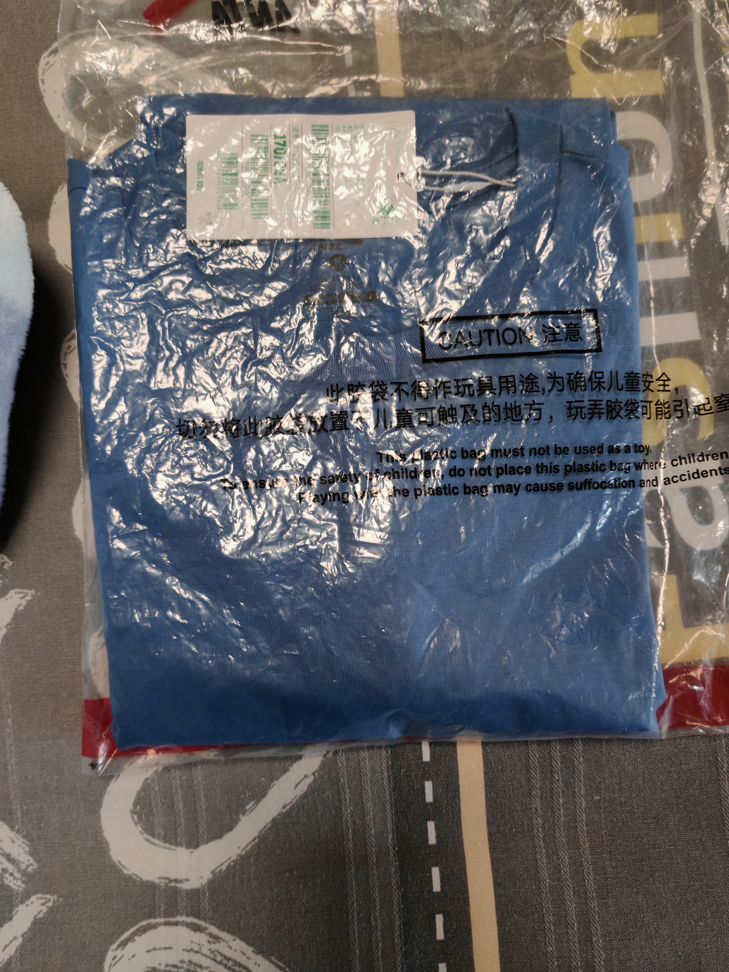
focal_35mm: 27
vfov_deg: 65.3
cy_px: 486
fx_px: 758
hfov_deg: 51.4
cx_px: 364
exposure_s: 1/100
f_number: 1.95
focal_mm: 5.52
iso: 500
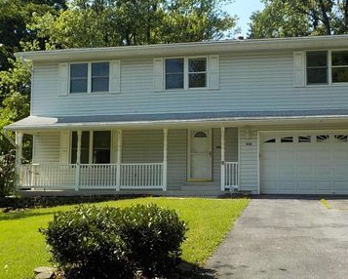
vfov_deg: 36.5
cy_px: 133
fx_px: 423
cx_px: 209
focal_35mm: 41
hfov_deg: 44.5
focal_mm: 4.1
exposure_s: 1/640
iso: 125
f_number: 3.3
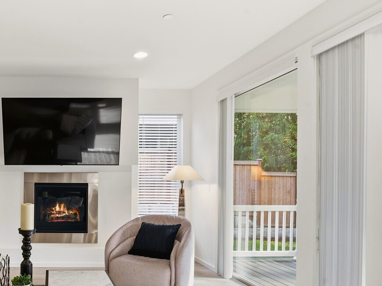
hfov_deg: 54.5
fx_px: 331
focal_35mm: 30
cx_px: 60
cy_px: 187
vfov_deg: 46.2
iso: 100
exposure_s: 1/15
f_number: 11
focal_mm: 16
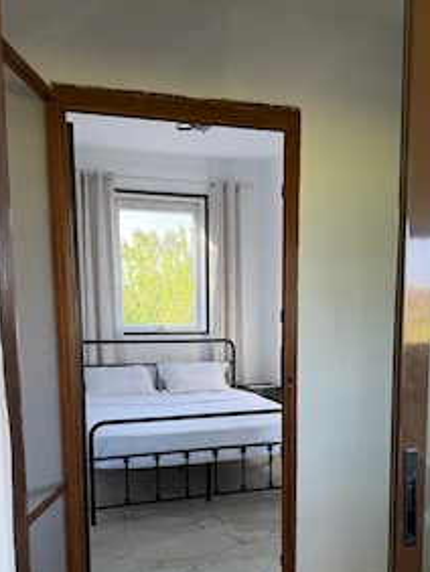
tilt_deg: -6.5
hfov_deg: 41.8
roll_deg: +0.1
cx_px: 233
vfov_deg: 52.7
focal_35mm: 34
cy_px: 387
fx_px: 562
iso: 80
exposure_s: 1/171
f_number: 1.78
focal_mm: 6.76
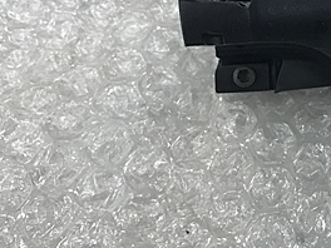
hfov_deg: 26.7
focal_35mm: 68
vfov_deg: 20.8
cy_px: -9
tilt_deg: -54.4
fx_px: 650
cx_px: 347
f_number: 1.8
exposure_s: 1/30
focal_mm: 3.99
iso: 20
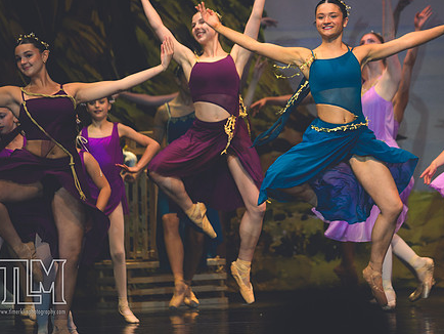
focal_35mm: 385
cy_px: 164
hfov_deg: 5.1
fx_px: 4941
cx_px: 253
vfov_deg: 3.9
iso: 900
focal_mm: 200
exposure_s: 1/500
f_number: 2.8
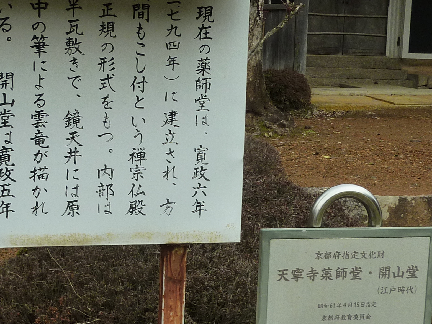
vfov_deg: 23.3
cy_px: 170
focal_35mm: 63
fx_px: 786
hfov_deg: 30.7
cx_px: 179
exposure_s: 1/200
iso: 125
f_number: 4
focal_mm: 4.4
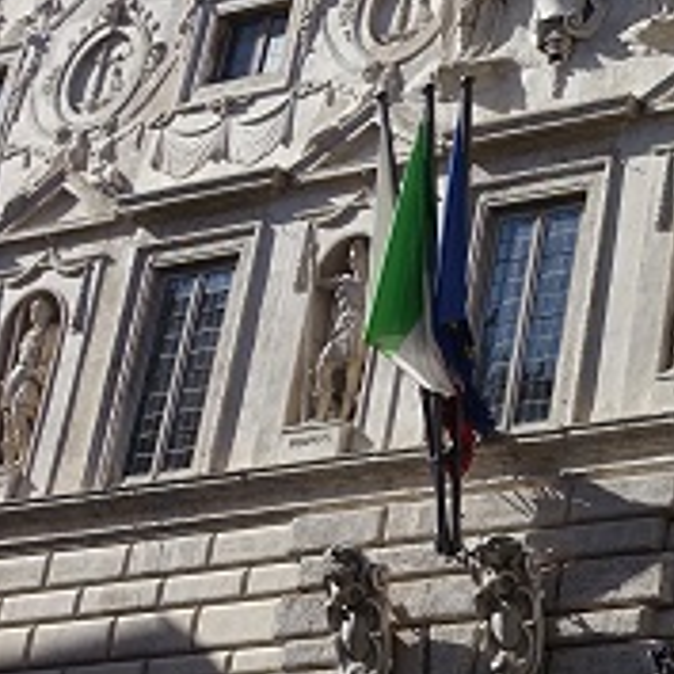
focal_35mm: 104
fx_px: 2291
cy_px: 38
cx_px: 1276
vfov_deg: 16.5
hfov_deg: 14.4
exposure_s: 1/640
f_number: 5.6
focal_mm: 8.8
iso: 125
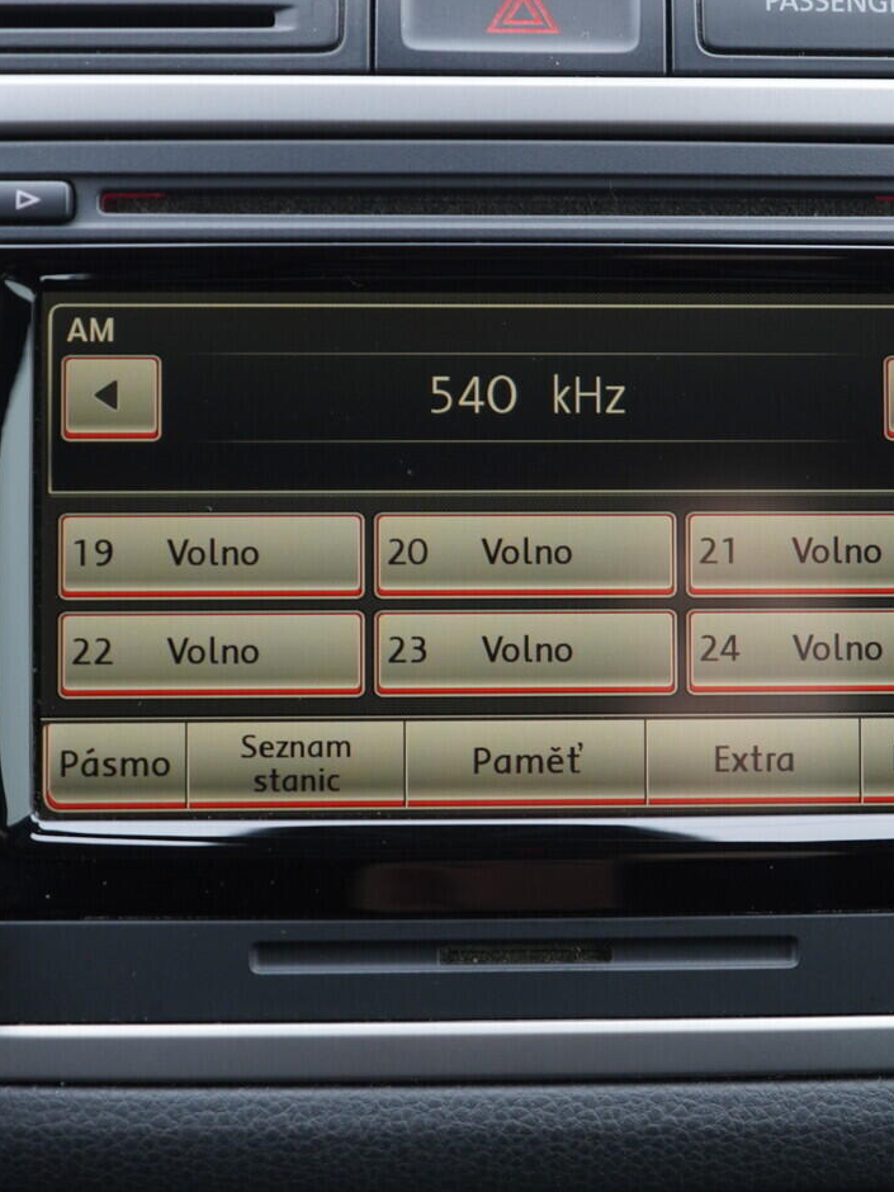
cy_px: 585
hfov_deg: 27.4
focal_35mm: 53
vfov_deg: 36.2
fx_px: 1825
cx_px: 563
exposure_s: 1/40
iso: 250
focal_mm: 24
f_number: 2.8
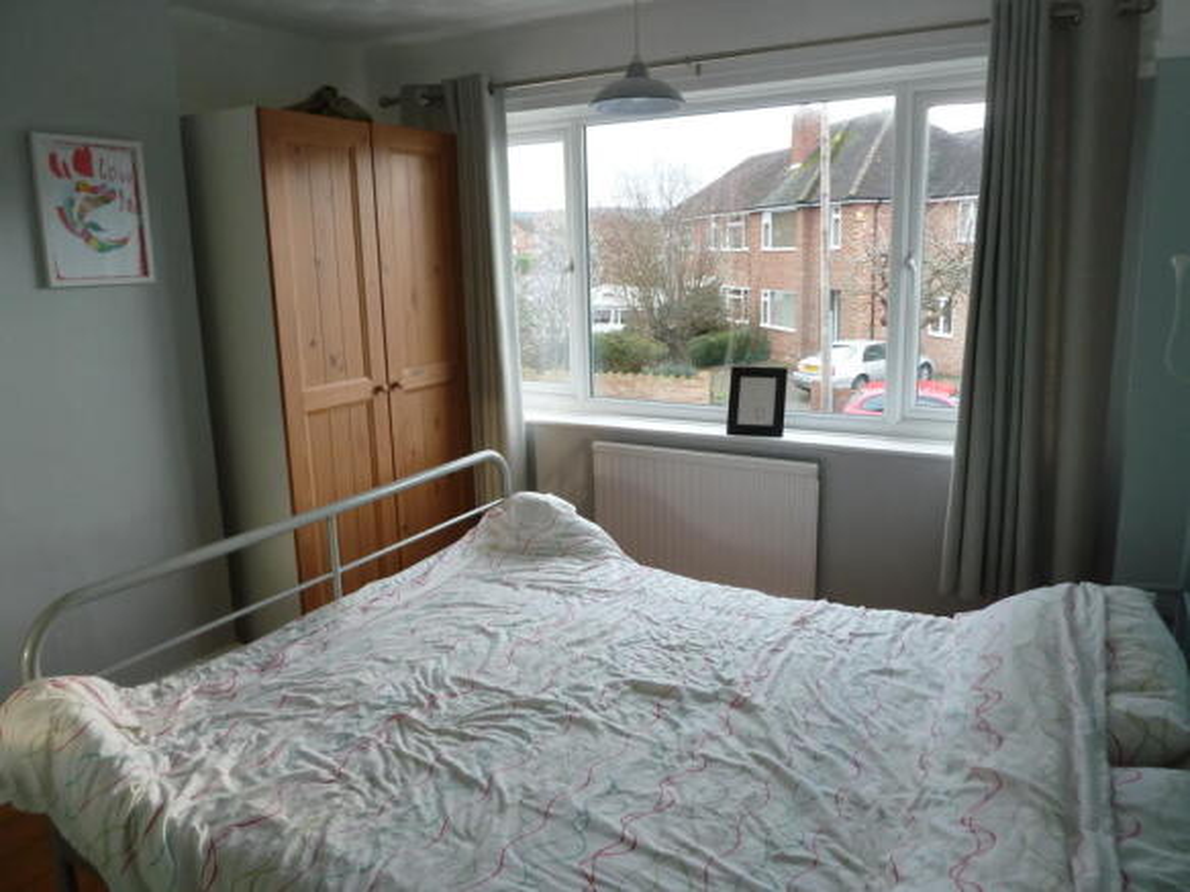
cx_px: 595
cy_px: 446
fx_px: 859
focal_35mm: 25
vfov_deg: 54.9
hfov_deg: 69.4
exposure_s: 1/30
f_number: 3.3
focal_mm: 4.1
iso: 160
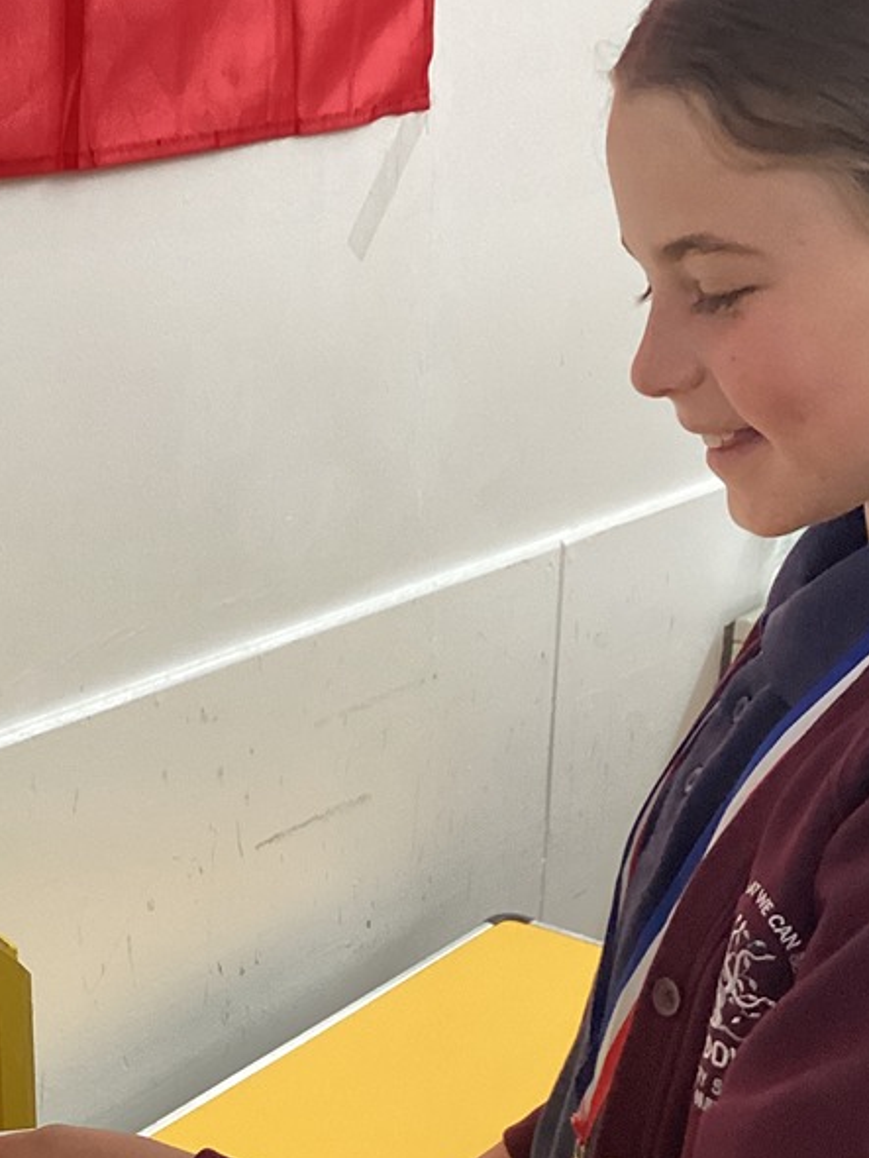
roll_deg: -1.9
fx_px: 1873
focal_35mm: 56
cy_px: 895
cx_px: 314
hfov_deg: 26.0
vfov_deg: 33.5
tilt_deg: -25.2
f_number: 2.4
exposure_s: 1/50
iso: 200
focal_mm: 3.3
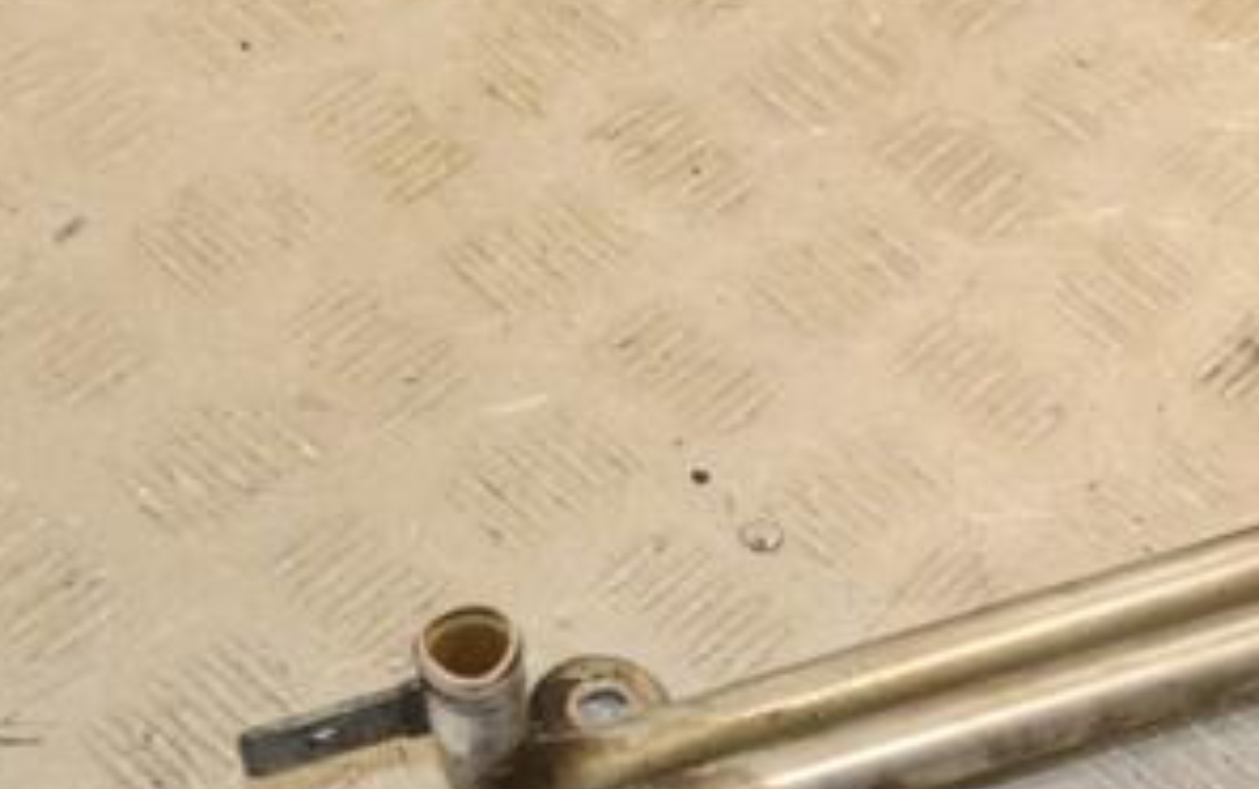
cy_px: 547
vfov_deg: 12.5
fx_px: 3605
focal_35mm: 105
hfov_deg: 19.6
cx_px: 1039
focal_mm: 34
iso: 800
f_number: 9
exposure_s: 1/200
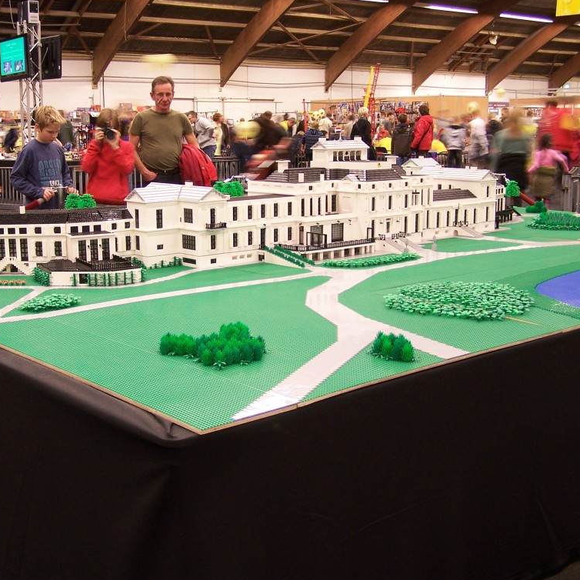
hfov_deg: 35.2
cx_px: 223
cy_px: 292
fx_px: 910
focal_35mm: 48
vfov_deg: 35.4
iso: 80
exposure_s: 1/2
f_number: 2.8
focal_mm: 6.7
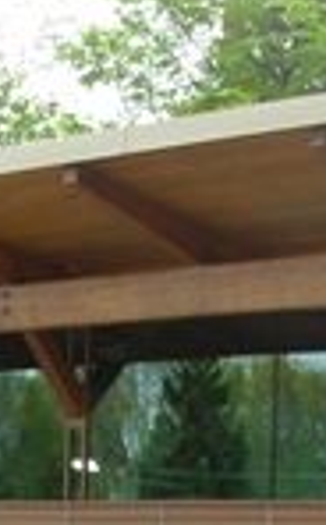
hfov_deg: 9.8
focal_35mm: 131
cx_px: -89
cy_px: 614
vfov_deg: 15.4
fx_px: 1869
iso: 50
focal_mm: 6.3
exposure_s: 1/117
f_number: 2.9
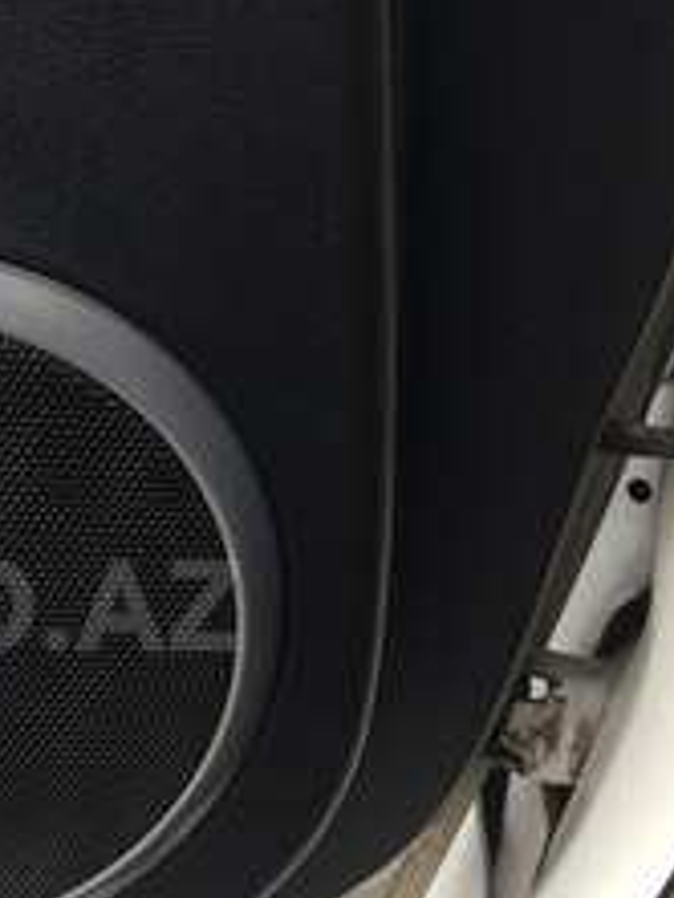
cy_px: 605
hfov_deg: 21.4
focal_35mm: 65
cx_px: -73
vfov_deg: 29.6
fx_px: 1686
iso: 50
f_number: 2.2
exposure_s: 1/50
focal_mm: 4.15
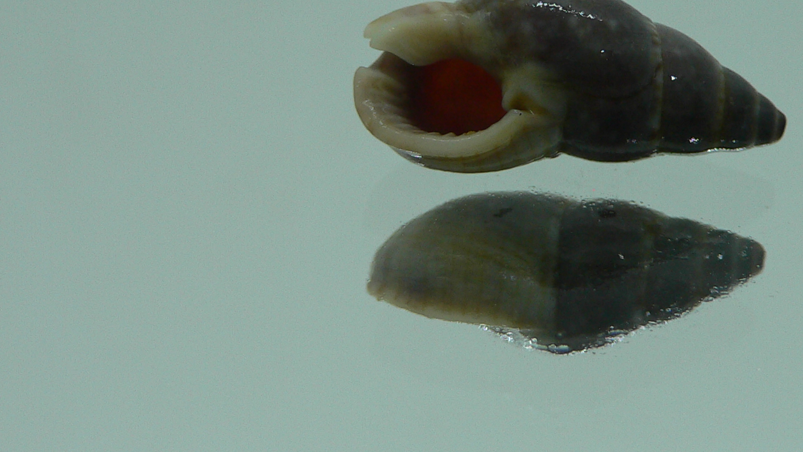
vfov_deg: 20.5
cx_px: 525
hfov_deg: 35.7
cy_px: 100
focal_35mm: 58
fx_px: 1235
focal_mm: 4.6
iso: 80
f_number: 2.8
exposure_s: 1/60
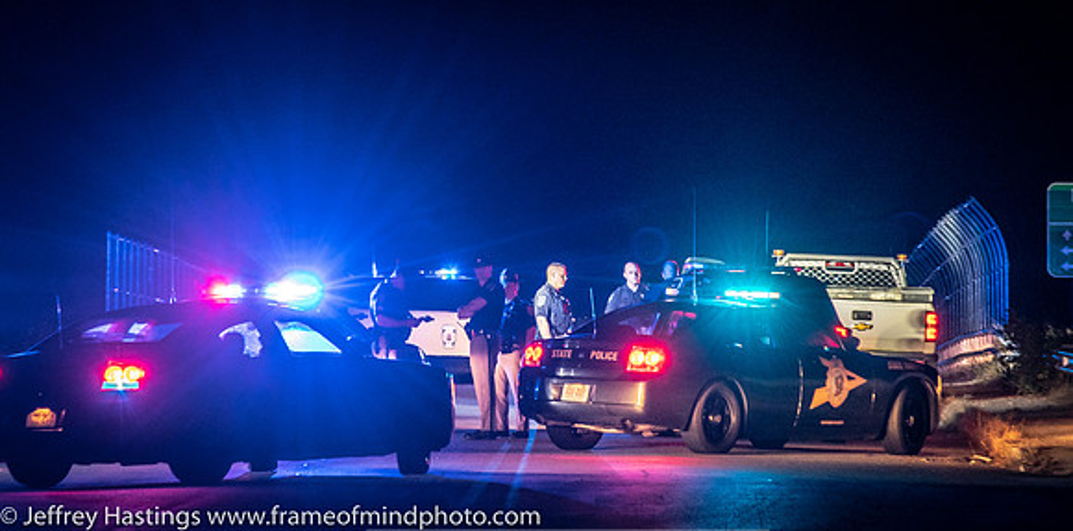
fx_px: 7976
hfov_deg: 7.7
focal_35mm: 288
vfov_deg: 3.8
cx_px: 515
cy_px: 264
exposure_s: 1/30
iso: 2000
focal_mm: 165
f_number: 5.3
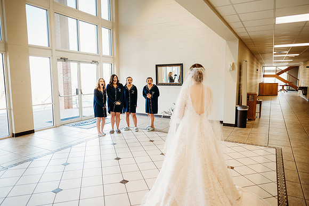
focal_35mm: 24
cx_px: 154
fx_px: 206
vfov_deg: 53.2
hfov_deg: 73.7
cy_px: 103
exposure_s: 1/160
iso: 400
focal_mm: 24
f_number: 1.8
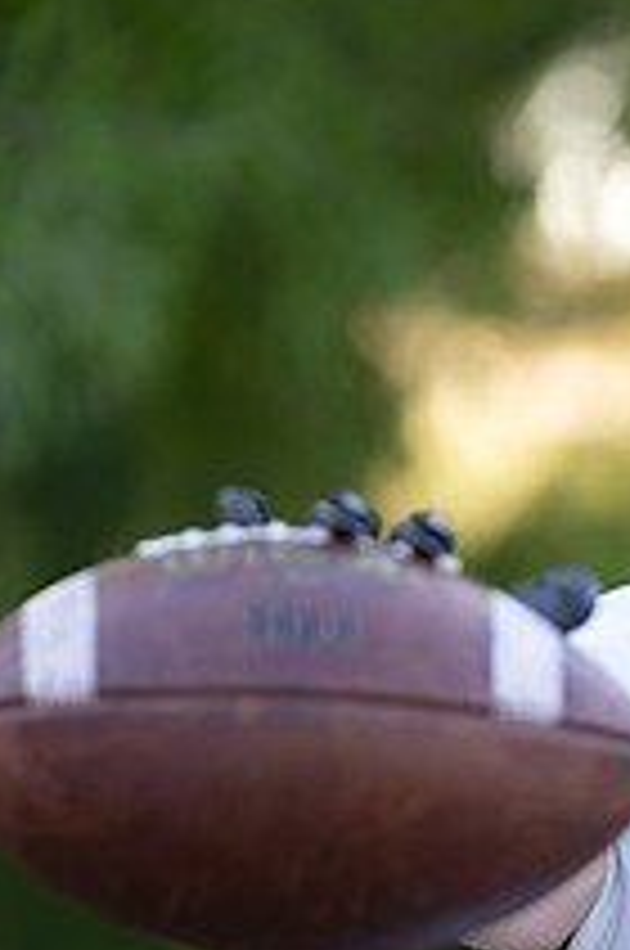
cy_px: 845
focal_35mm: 350
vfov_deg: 5.9
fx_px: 9217
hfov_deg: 3.9
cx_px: 901
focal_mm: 119
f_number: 2.8
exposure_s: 1/400
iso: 250
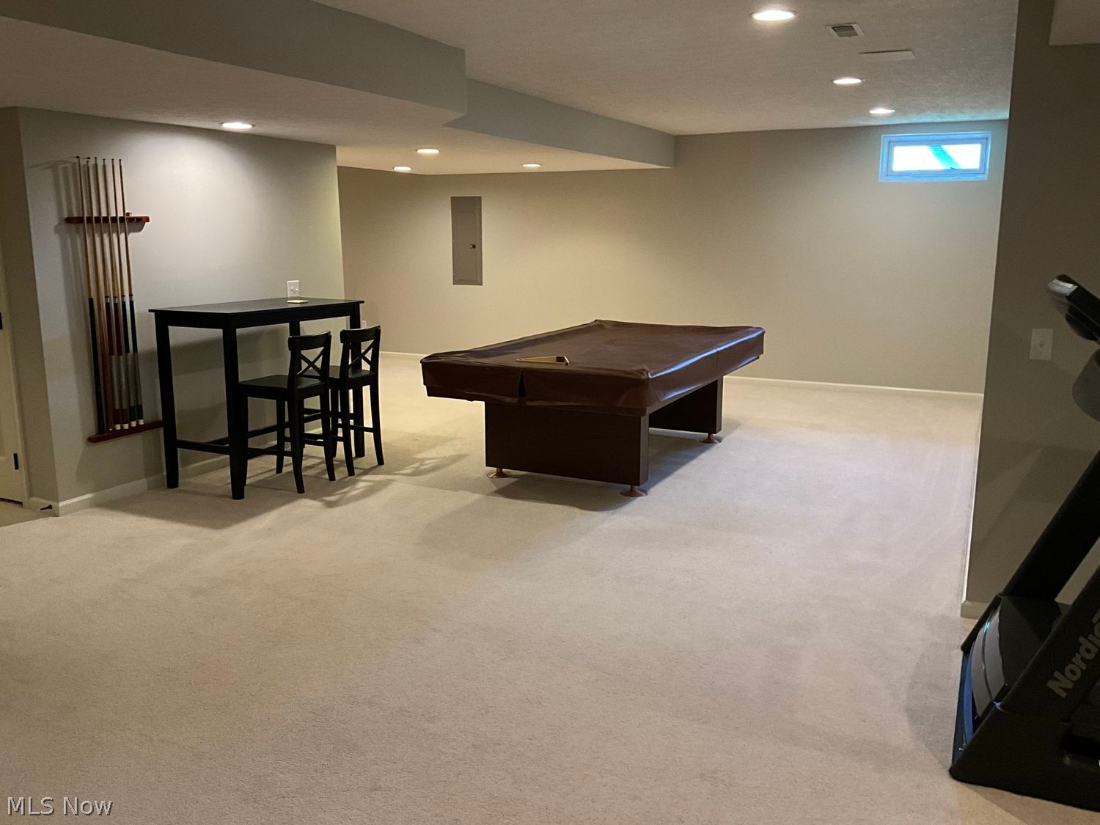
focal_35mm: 29
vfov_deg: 48.2
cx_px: 550
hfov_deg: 61.7
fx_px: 922
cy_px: 412
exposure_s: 1/60
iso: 200
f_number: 1.8
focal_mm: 3
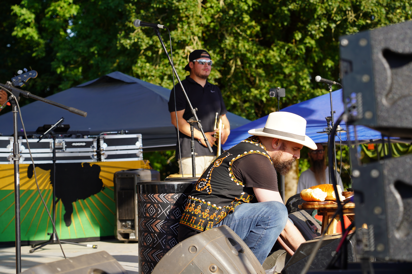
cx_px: 206
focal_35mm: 105
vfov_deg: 13.0
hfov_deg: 19.5
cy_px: 137
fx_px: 1202
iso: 100
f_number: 5.6
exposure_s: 1/200
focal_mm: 105
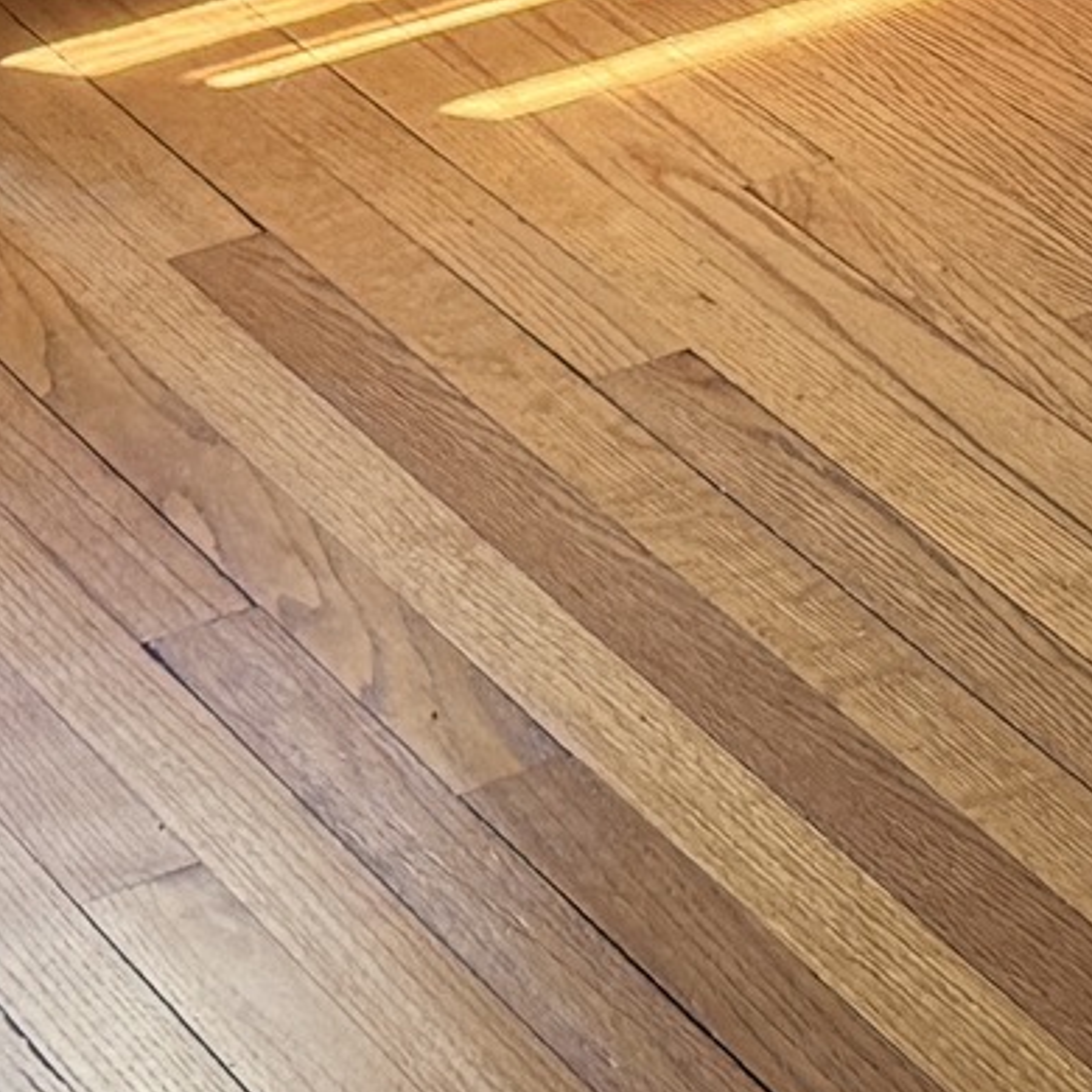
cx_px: 1548
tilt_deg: -12.7
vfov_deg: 9.7
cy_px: -1117
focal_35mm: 167
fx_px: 5960
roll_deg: -0.3
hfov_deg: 10.2
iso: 160
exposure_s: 1/232
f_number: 1.78
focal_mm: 6.76
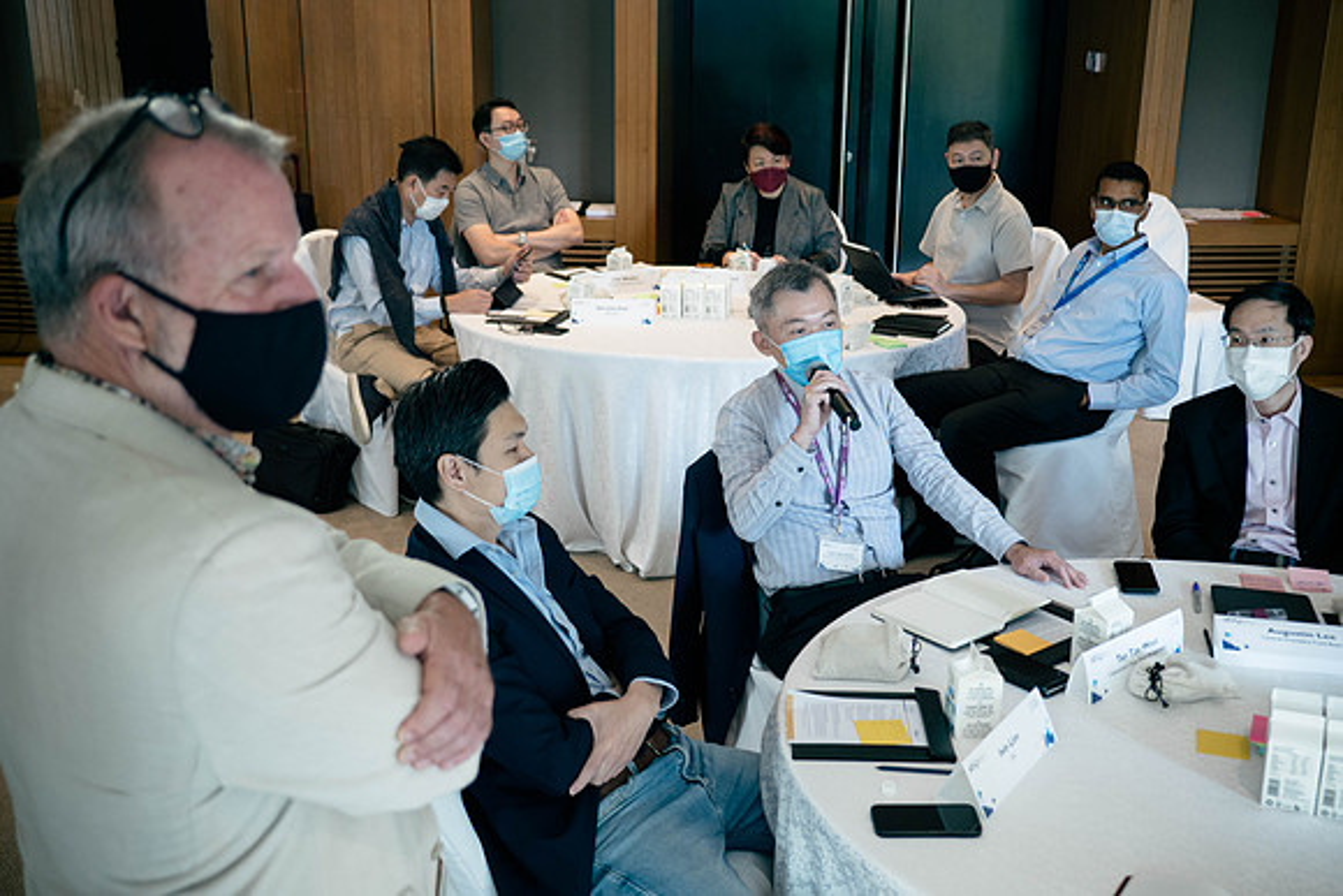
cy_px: 448
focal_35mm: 41
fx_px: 1513
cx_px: 672
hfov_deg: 47.9
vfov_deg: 33.0
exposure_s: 1/100
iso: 200
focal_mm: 19
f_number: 1.7
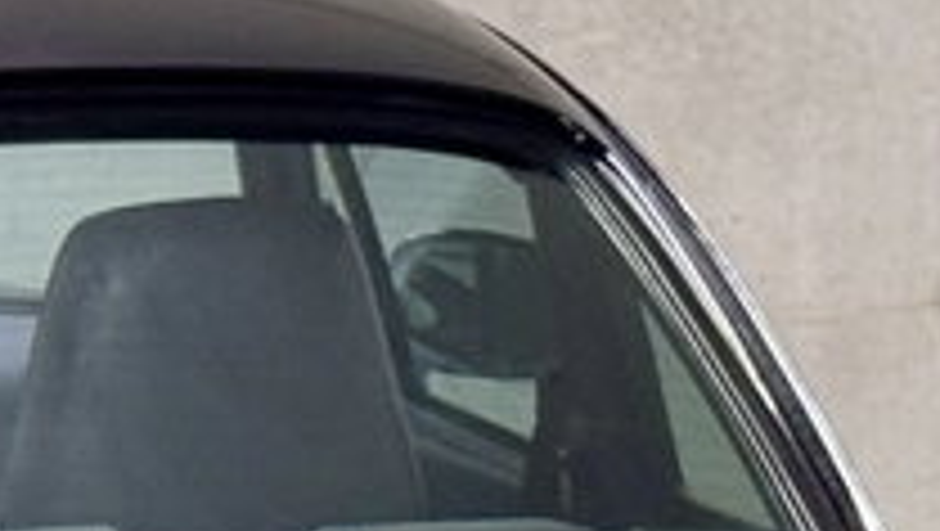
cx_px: -94
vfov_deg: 6.2
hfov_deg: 11.1
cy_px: 1098
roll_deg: +2.8
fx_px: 4790
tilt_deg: -11.4
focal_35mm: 192
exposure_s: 1/50
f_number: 1.78
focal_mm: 6.76
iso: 160
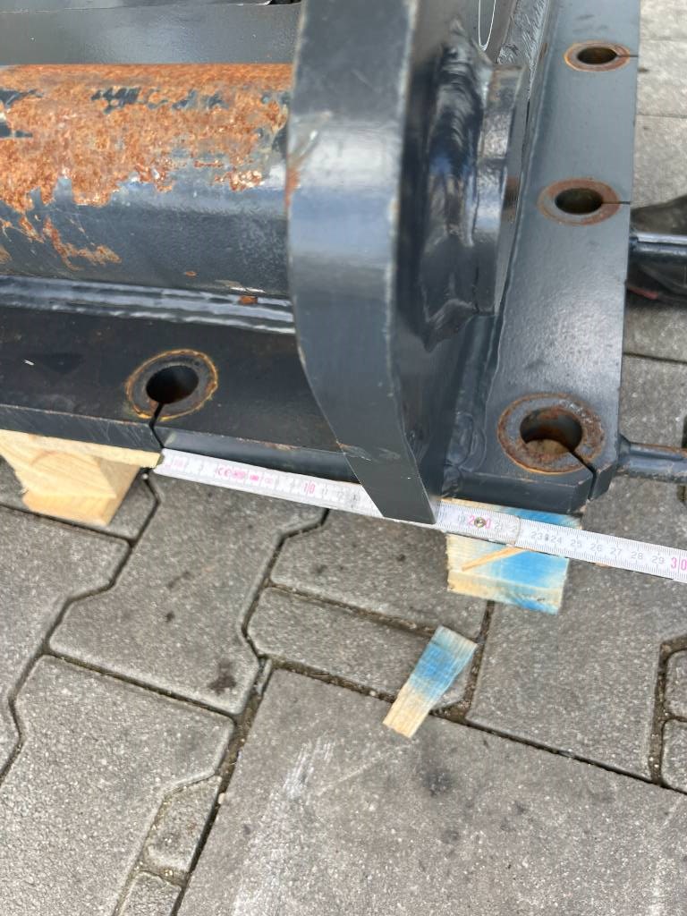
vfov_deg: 67.3
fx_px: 688
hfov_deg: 53.1
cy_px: 458
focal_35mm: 26
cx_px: 344
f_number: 1.5
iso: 50
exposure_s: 1/410
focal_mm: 5.7
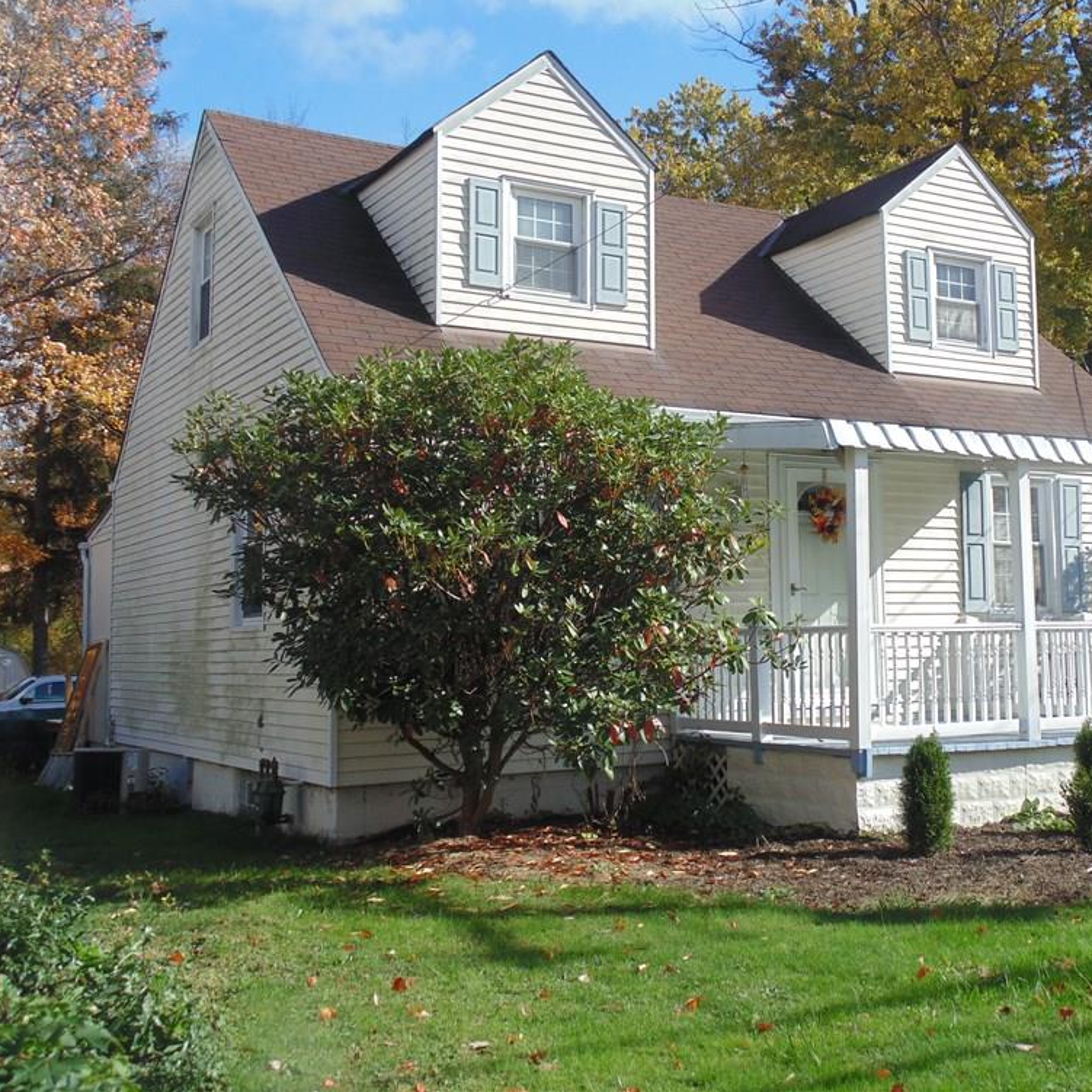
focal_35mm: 41
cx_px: 692
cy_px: 535
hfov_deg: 40.6
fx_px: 1463
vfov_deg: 40.9
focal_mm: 6.2
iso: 80
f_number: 3.4
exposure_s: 1/640
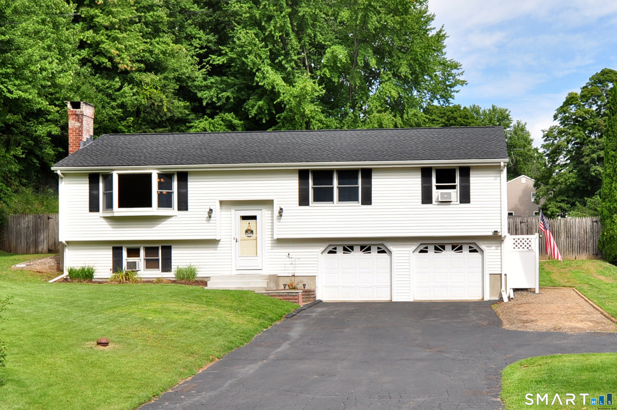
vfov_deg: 43.5
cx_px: 308
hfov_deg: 62.0
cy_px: 205
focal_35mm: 30
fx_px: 514
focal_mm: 20
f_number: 11
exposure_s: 1/160
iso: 200
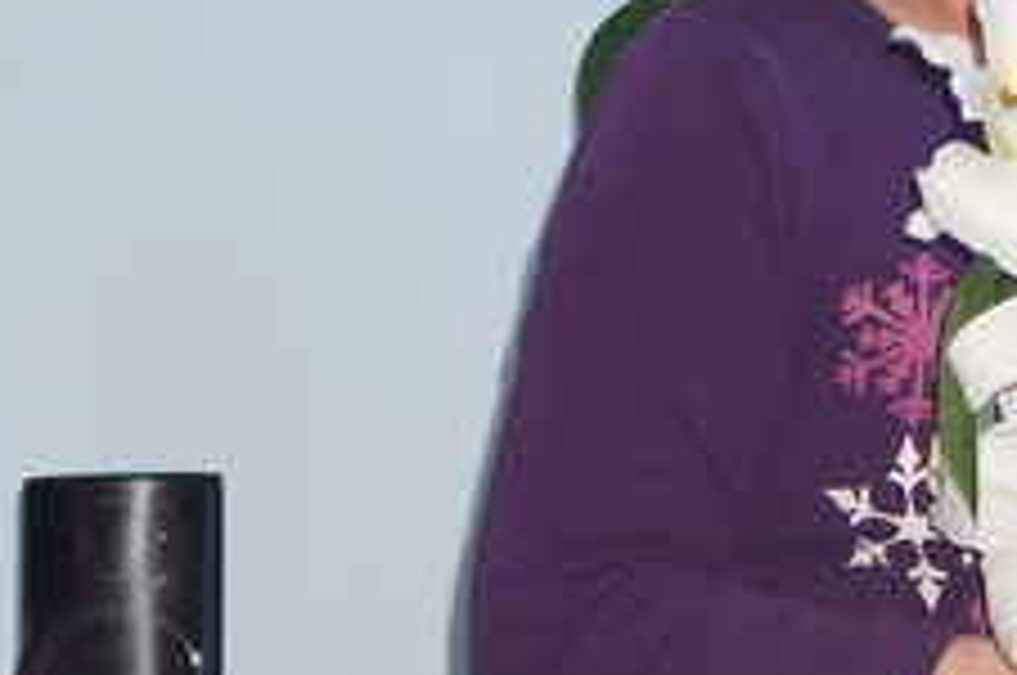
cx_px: 1228
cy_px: 128
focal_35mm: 183
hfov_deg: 11.0
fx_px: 5162
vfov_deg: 7.5
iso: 500
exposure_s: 1/160
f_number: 5
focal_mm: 46
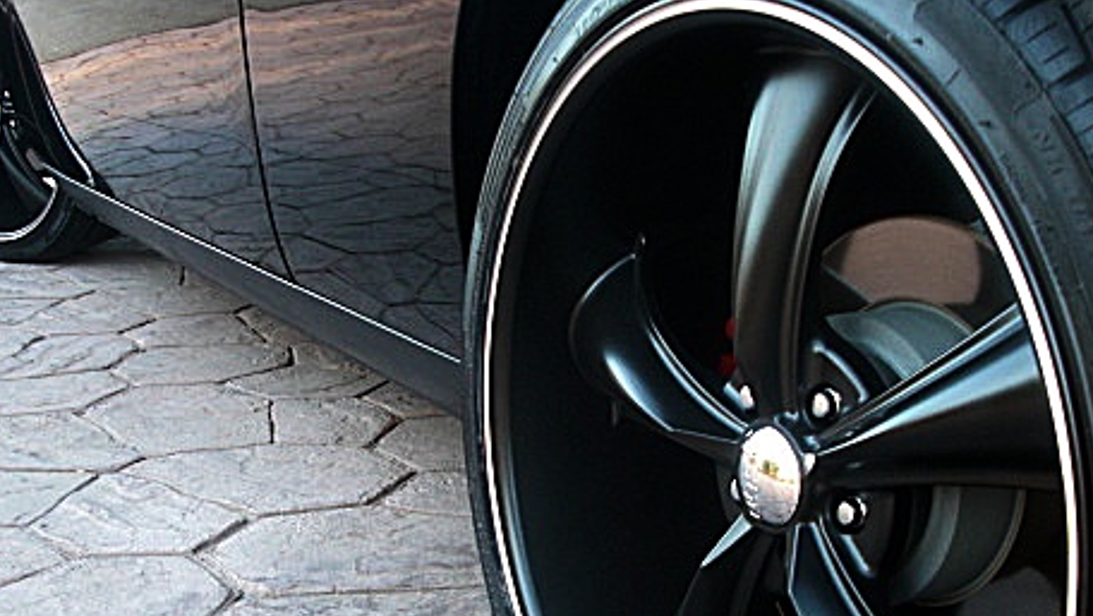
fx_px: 1595
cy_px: 455
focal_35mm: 55
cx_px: 587
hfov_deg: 37.8
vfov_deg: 21.7
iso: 200
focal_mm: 6.3
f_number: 2.8
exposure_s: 1/80
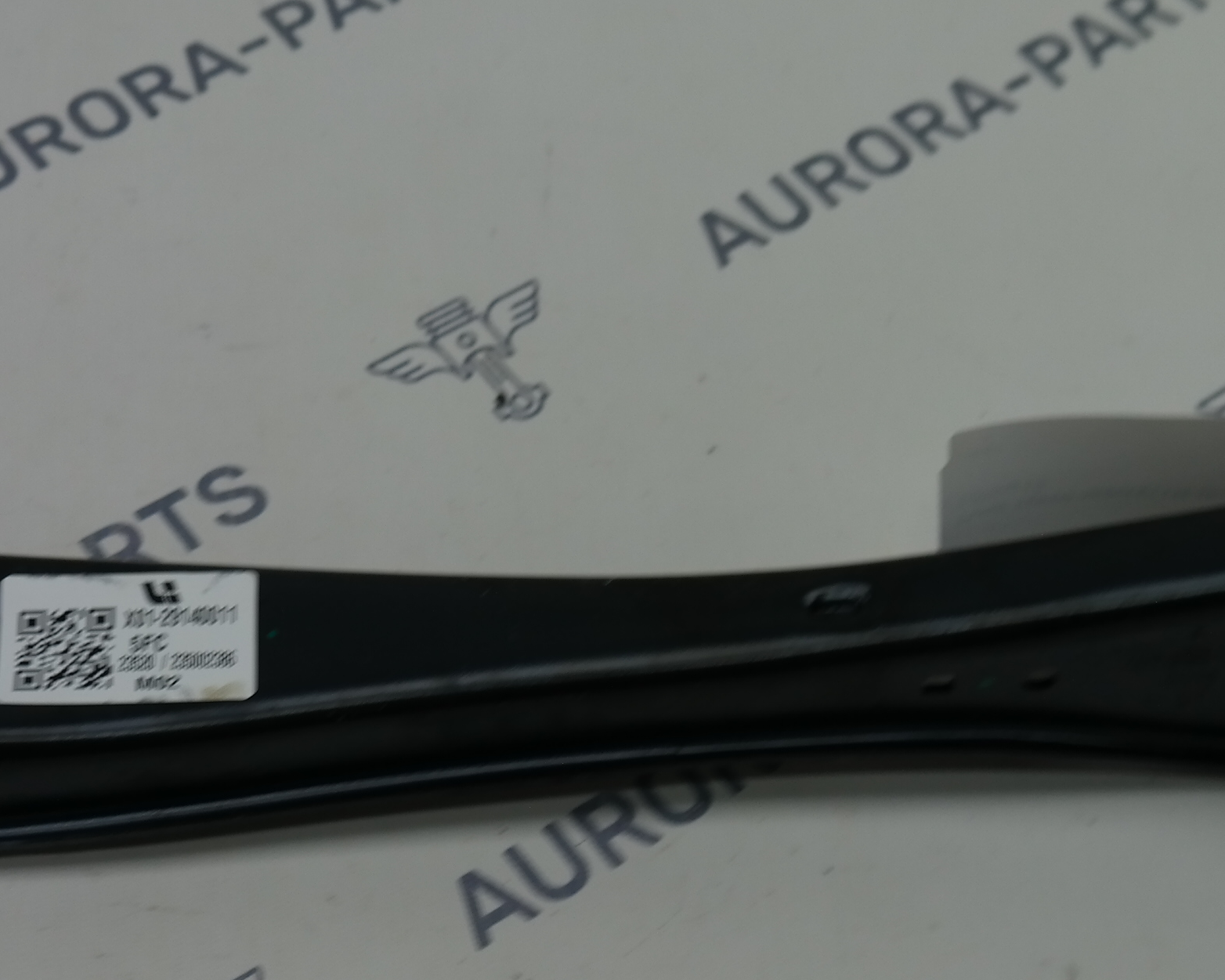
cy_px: 544
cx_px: 519
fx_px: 3045
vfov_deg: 18.3
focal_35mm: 84
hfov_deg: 22.7
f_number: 4.5
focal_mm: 24
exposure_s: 1/100
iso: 100
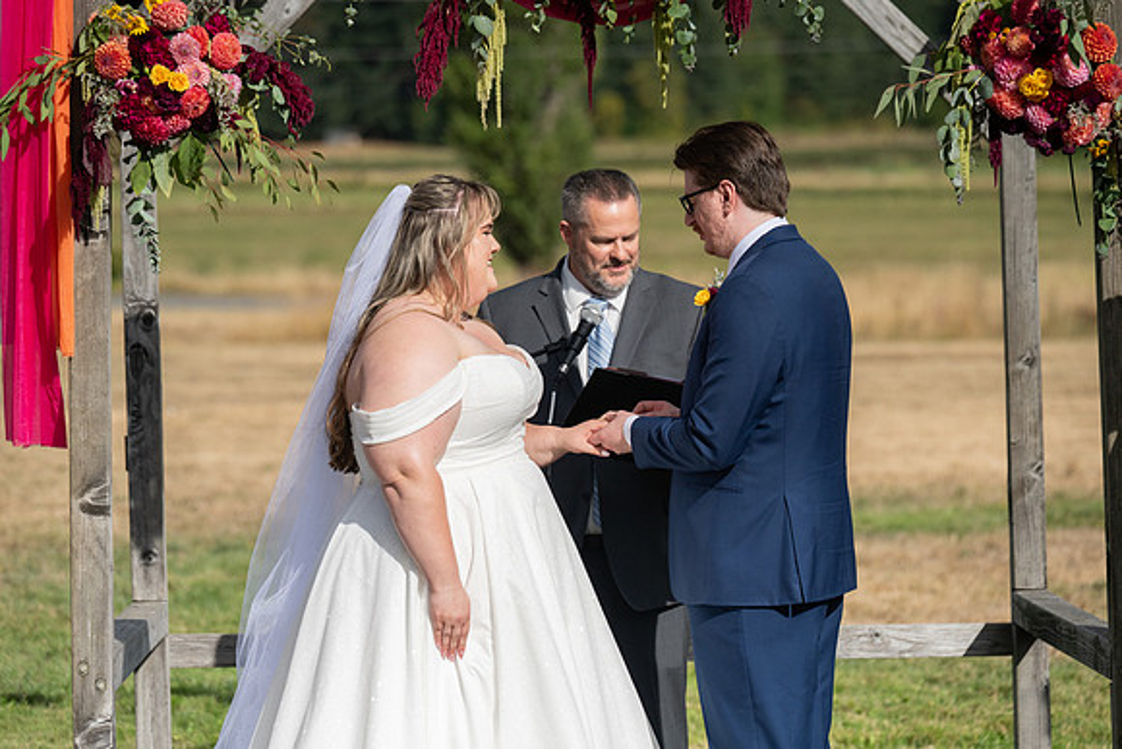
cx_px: 561
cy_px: 374
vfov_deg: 9.2
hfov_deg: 13.7
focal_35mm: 150
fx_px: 4676
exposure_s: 1/8000
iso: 400
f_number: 4.5
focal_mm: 150
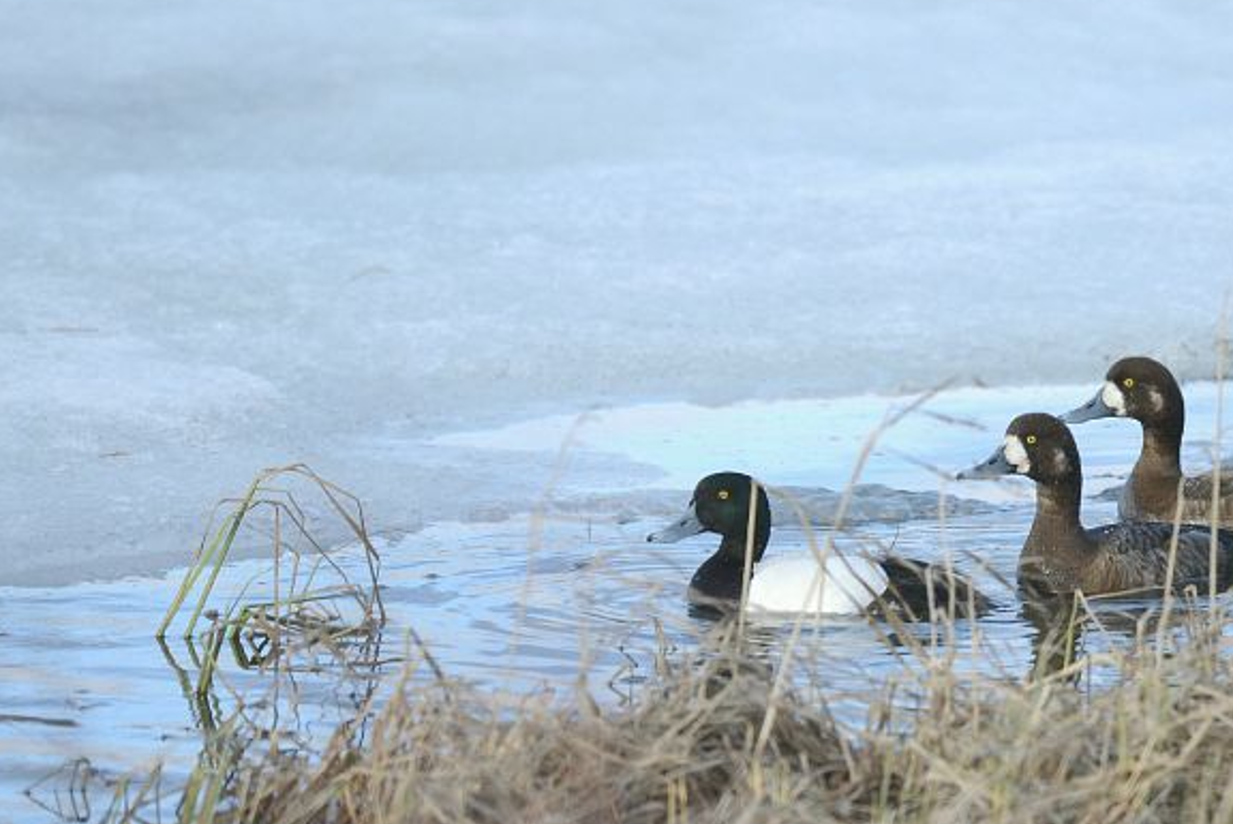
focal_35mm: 694
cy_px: 300
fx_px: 23787
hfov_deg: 3.0
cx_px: 732
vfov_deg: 2.0
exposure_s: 1/3200
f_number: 4
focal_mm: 500
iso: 1000
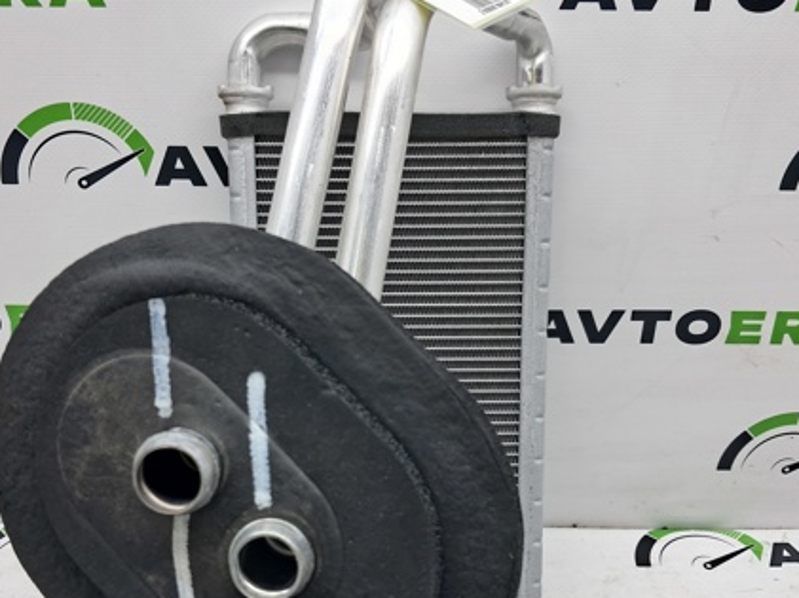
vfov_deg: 34.7
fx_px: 946
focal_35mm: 41
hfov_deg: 45.8
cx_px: 372
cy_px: 405
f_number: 1.8
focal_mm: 4
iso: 64
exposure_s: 1/100
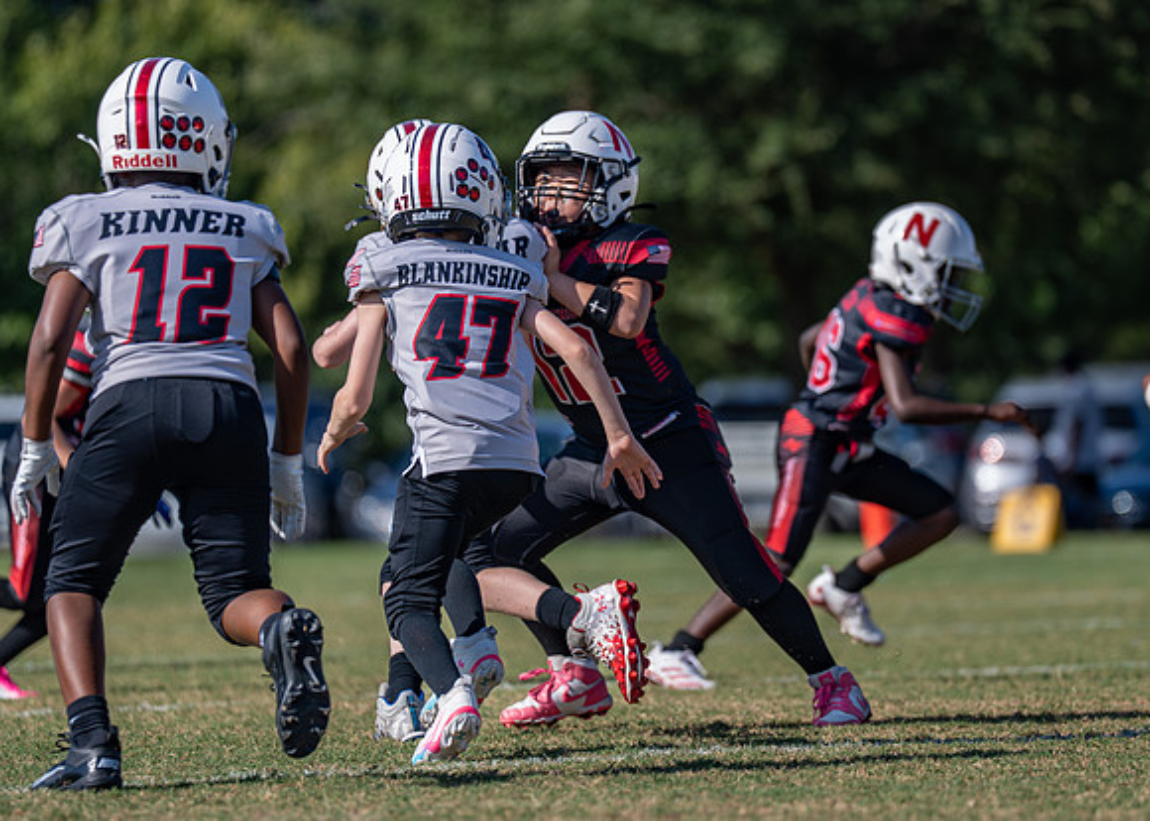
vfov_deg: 4.3
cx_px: 663
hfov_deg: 6.1
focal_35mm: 331
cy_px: 387
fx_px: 10812
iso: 100
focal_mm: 200
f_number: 2.8
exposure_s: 1/2000
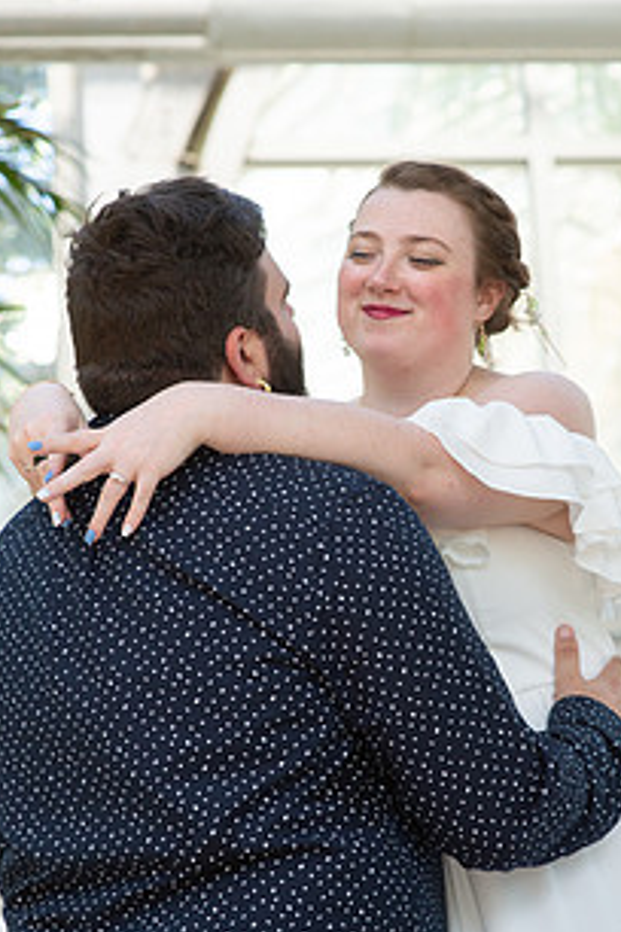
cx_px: 362
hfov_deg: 11.0
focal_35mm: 125
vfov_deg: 16.4
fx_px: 3234
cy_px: 582
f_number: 4
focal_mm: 85
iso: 400
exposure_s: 1/320
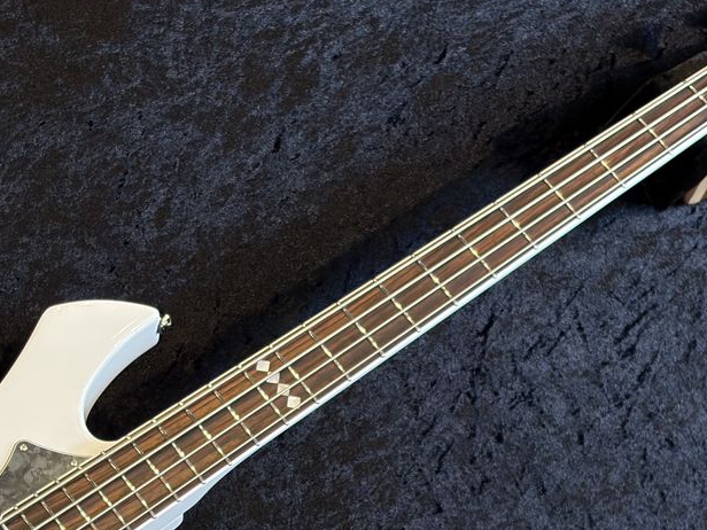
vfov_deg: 13.6
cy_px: 499
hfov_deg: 18.2
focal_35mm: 108
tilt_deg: -65.2
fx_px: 2206
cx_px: 242
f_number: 1.6
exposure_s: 1/60
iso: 50
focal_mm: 5.96
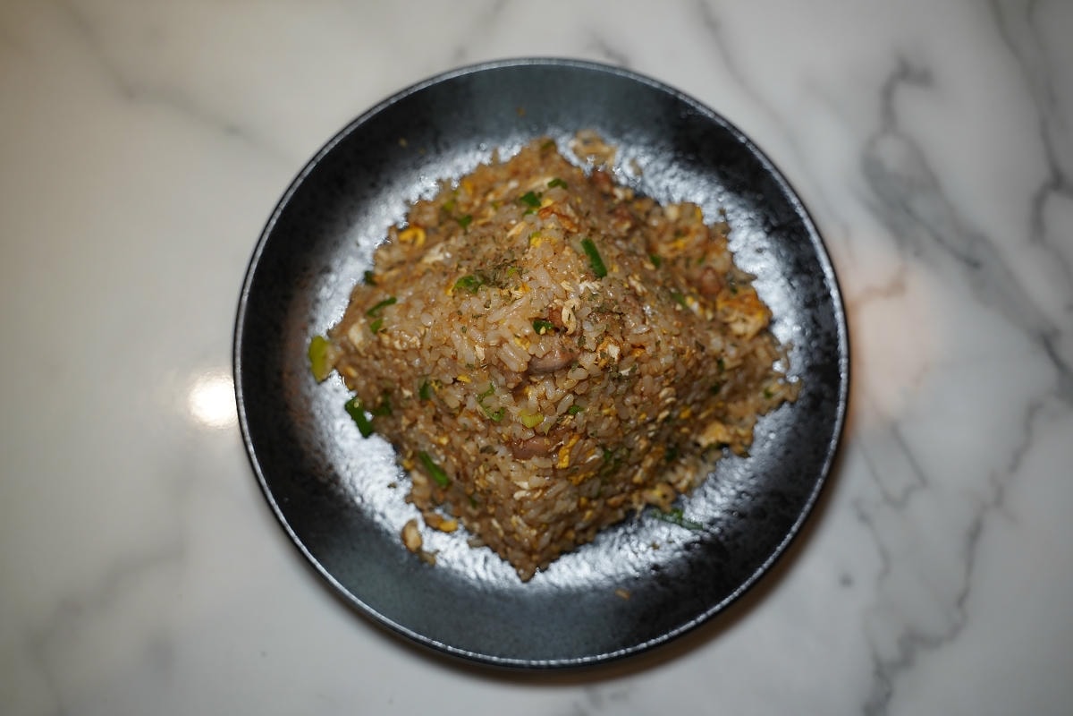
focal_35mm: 37
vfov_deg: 35.9
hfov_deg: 51.9
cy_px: 358
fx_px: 1103
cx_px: 536
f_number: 4
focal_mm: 37
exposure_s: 1/60
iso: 160
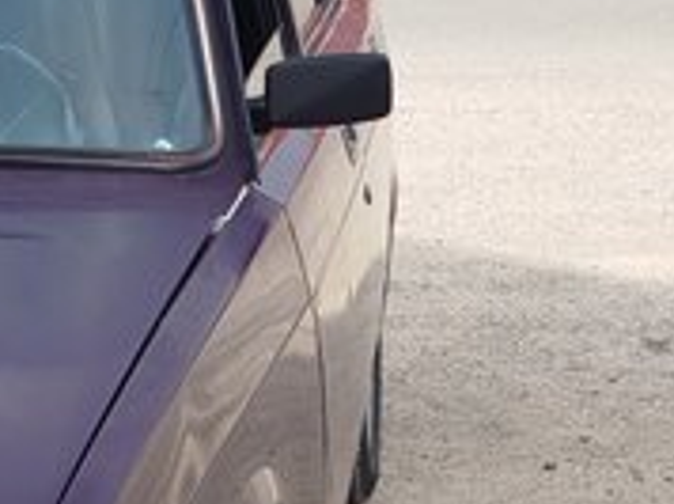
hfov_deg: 18.2
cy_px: 561
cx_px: 356
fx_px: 2100
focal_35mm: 108
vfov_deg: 13.4
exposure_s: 1/331
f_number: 1.7
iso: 50
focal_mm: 5.31
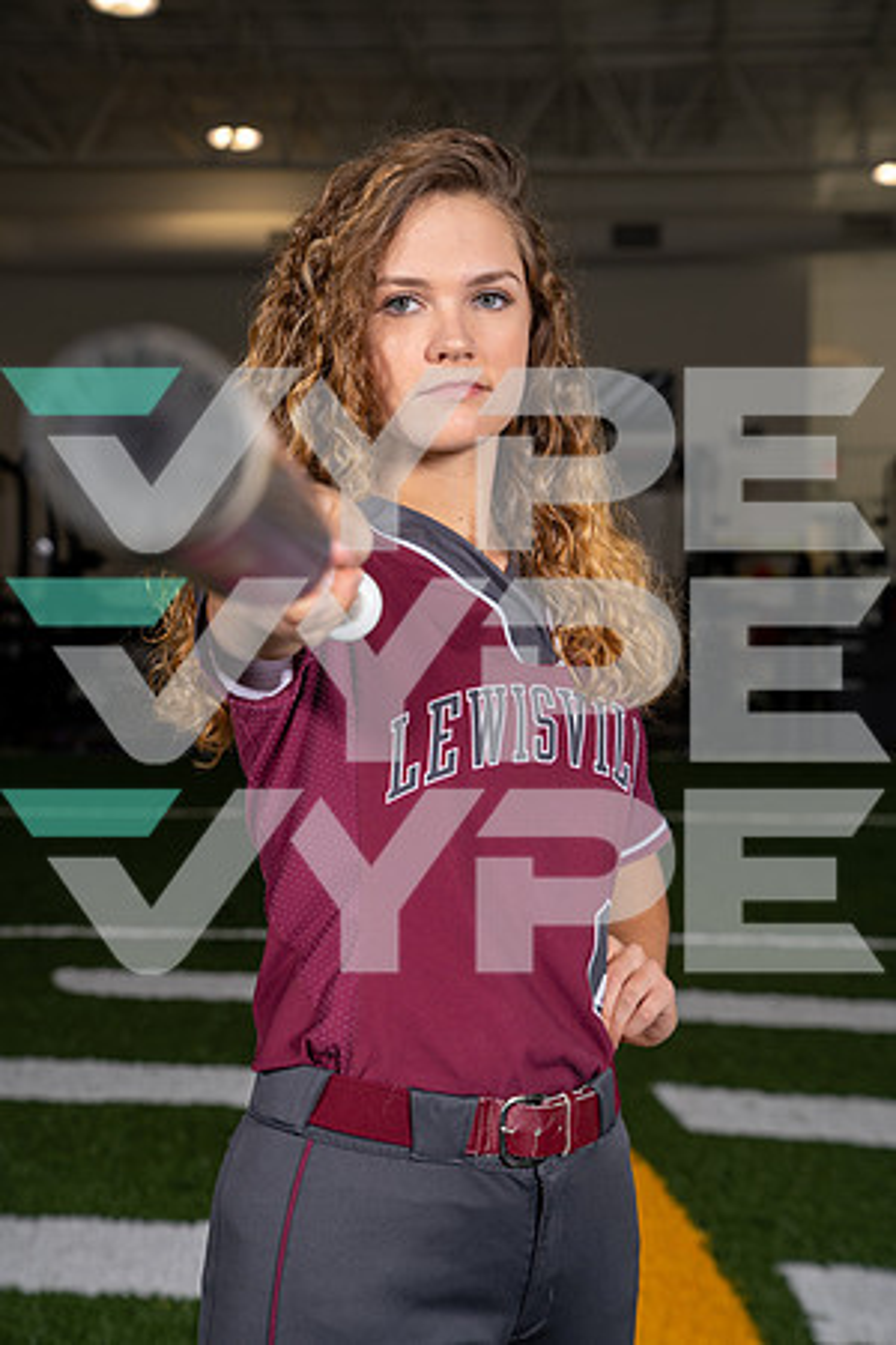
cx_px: 448
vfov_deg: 31.9
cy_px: 672
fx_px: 2352
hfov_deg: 21.6
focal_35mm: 63
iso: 200
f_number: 5.6
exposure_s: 1/200
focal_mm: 63
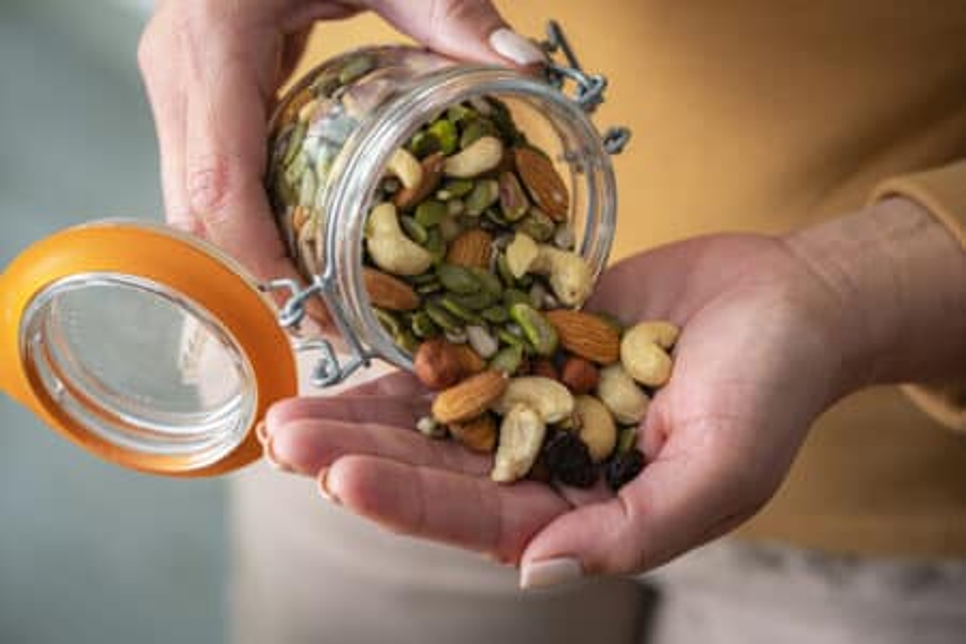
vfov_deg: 15.2
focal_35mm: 90
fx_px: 2415
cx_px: 483
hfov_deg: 22.6
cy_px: 322
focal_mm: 90
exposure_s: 1/125
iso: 200
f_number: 4.5
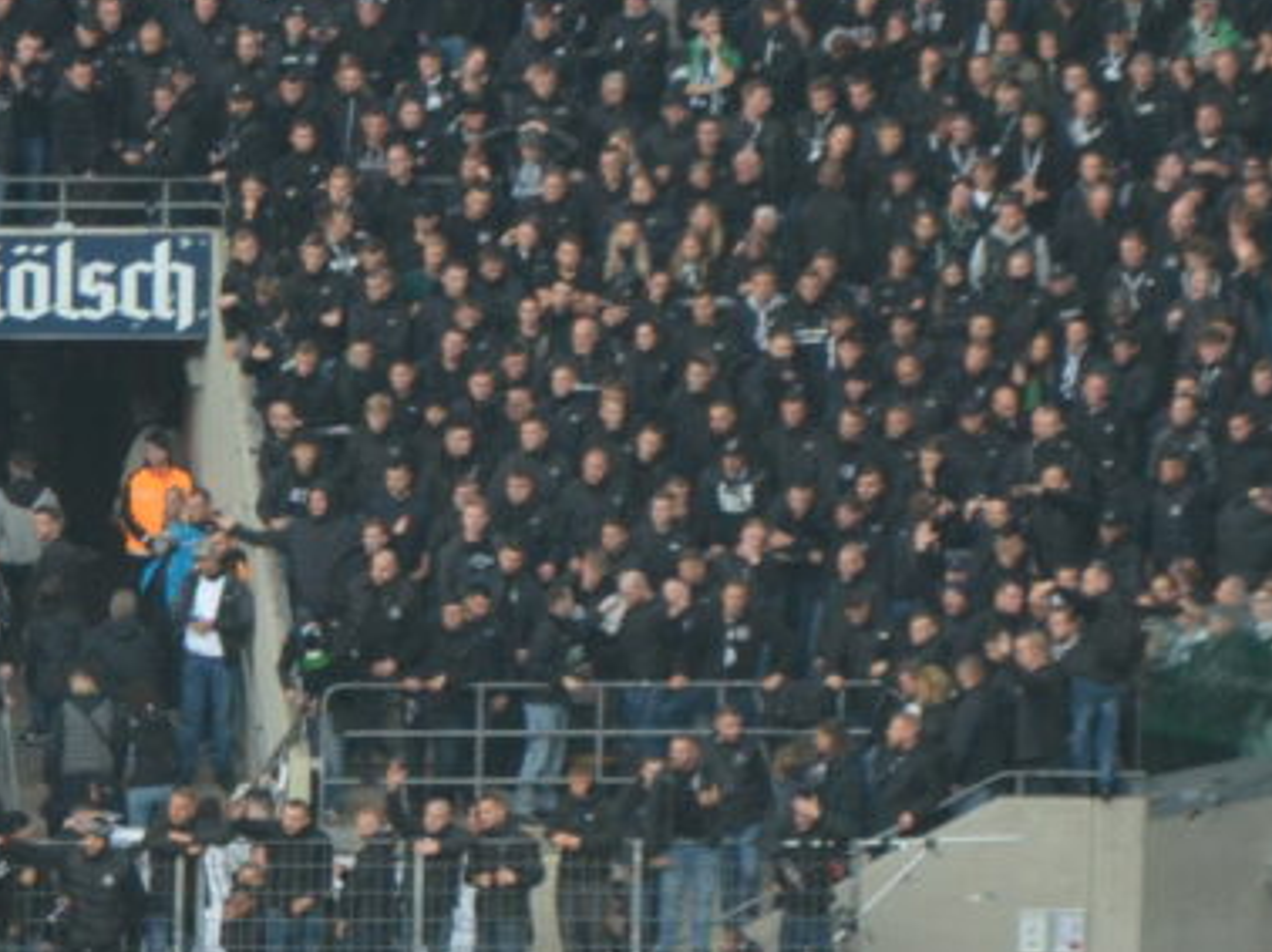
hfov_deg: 3.1
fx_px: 23504
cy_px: 764
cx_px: -313
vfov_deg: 2.3
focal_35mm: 640
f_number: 5.6
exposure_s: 1/200
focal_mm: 105
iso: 800
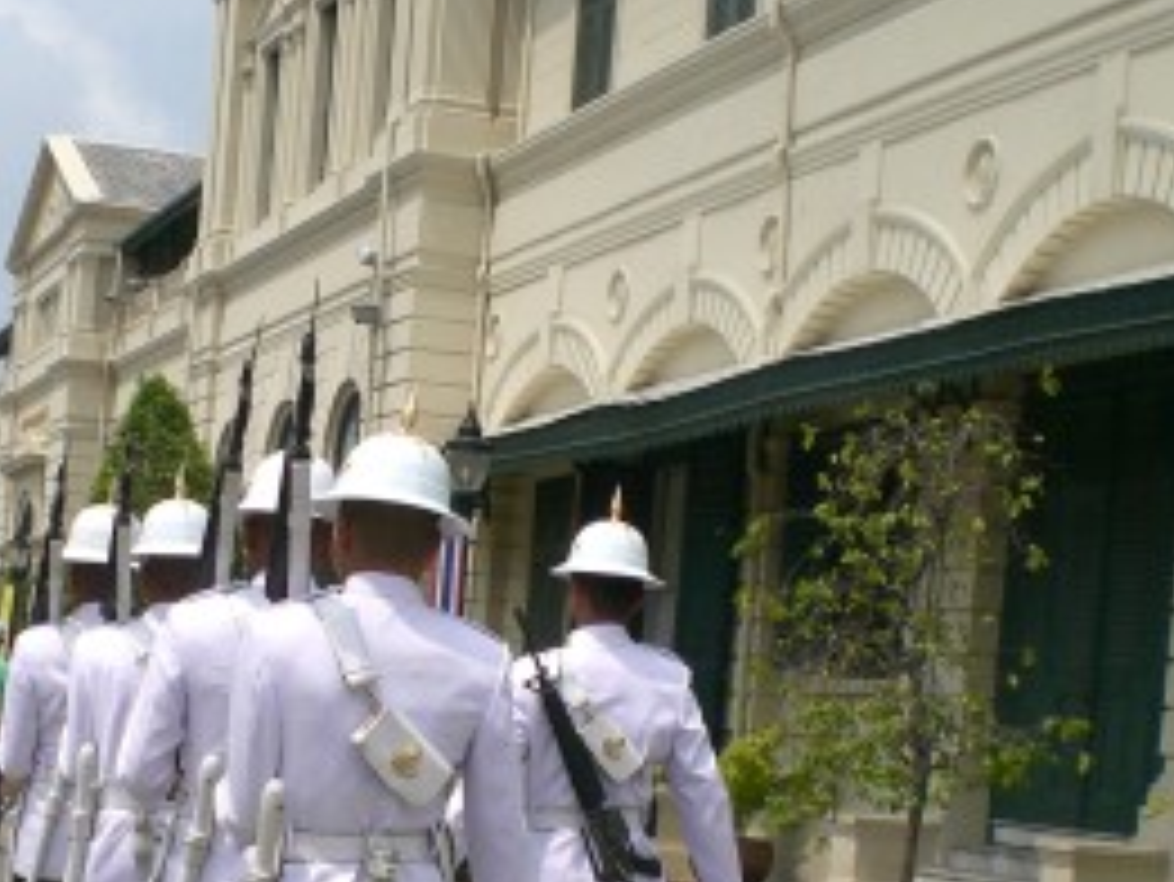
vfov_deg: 18.0
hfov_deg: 24.1
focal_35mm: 80
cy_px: 902
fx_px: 2714
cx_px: 297
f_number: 4.4
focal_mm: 6.3
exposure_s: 1/640
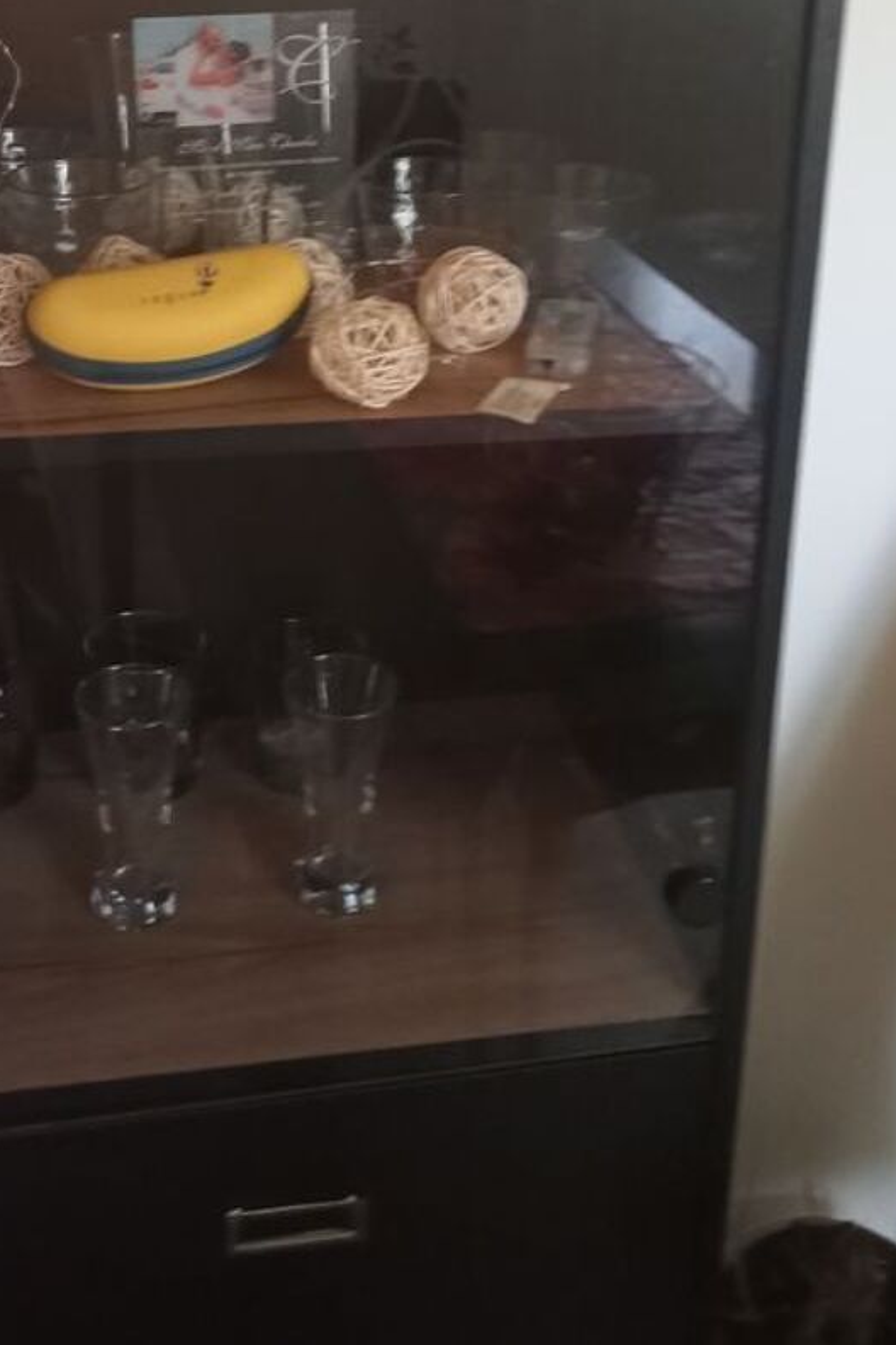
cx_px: 322
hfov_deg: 27.4
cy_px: 217
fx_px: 1829
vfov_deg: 38.4
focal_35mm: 49
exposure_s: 1/25
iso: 1112
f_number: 2.2
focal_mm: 3.46
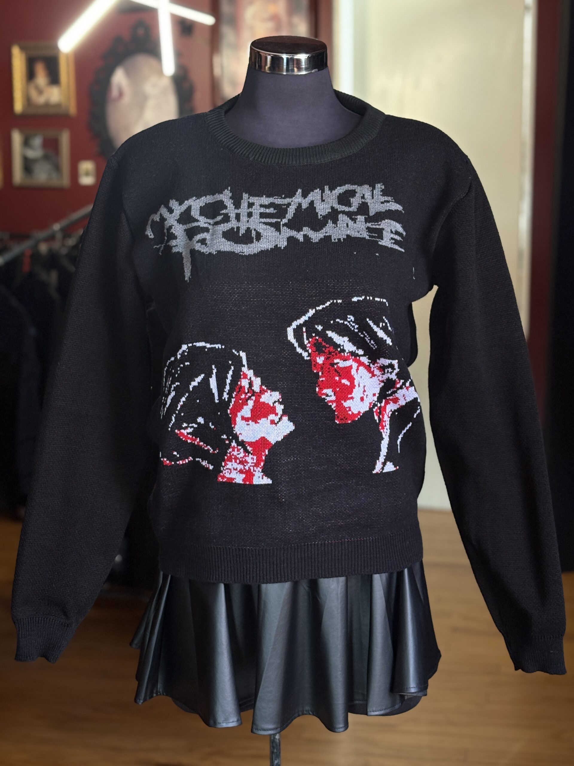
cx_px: 287
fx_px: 1150
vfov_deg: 36.8
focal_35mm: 52
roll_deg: +0.2
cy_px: 383
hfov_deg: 28.0
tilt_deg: -7.4
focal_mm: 5.96
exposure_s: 1/44
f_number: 1.6
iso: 160
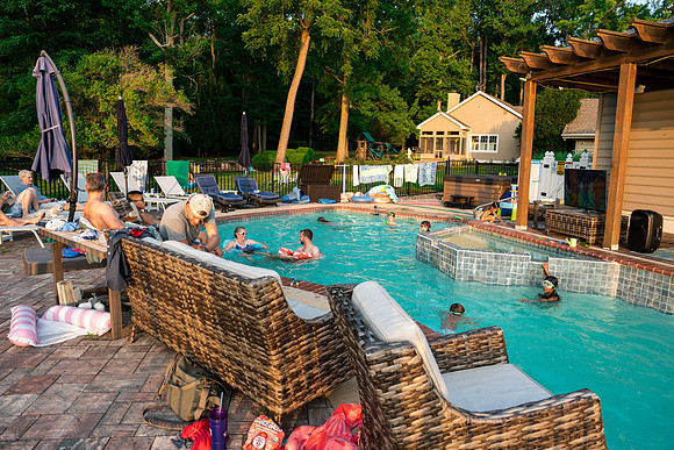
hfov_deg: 73.7
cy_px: 225
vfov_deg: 53.2
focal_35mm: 24
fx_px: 449
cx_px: 337
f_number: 5.6
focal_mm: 24
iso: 400
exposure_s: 1/250
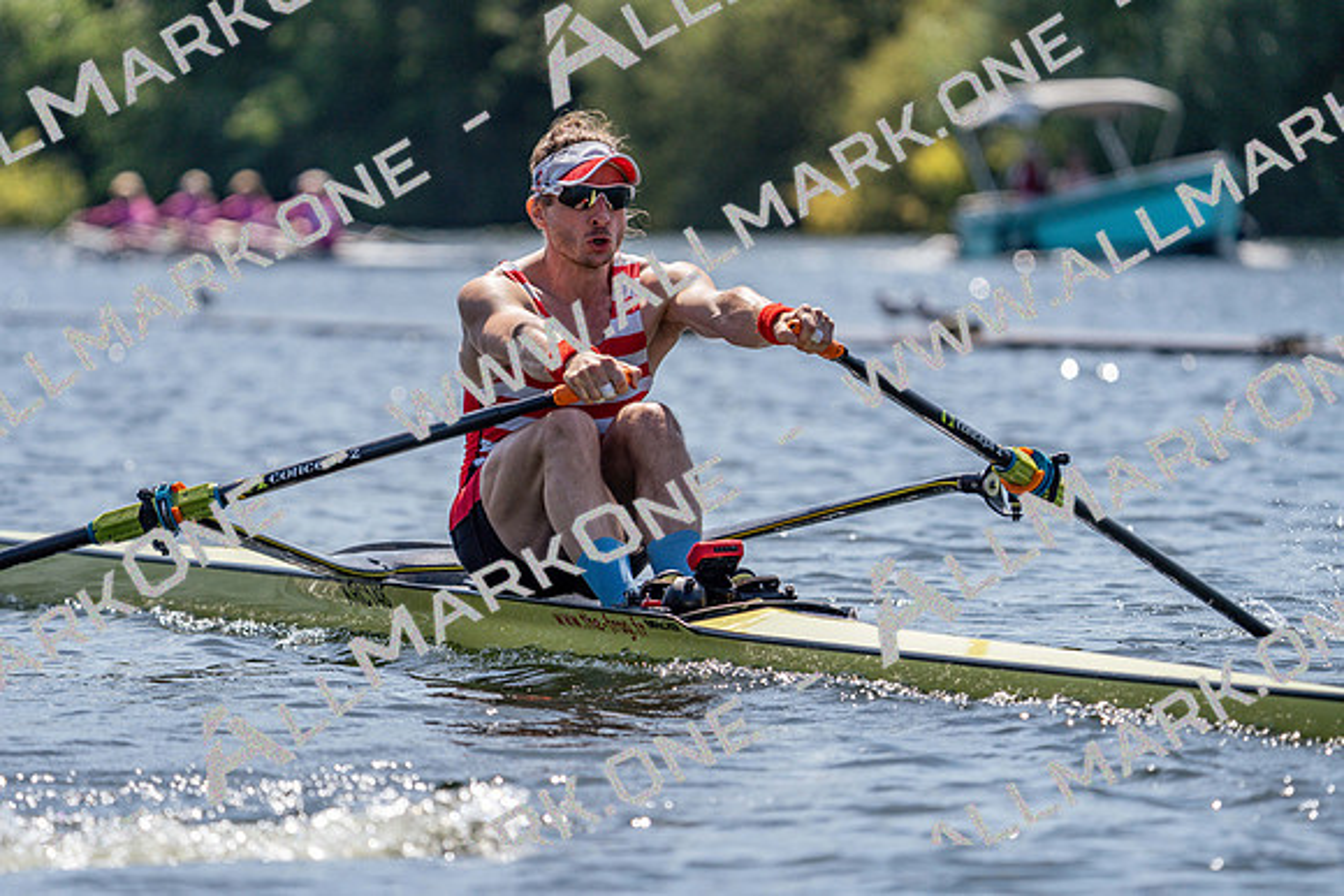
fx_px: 12733
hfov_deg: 6.0
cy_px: 448
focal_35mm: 341
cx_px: 672
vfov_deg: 4.0
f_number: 6.3
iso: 250
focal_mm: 341
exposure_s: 1/2000
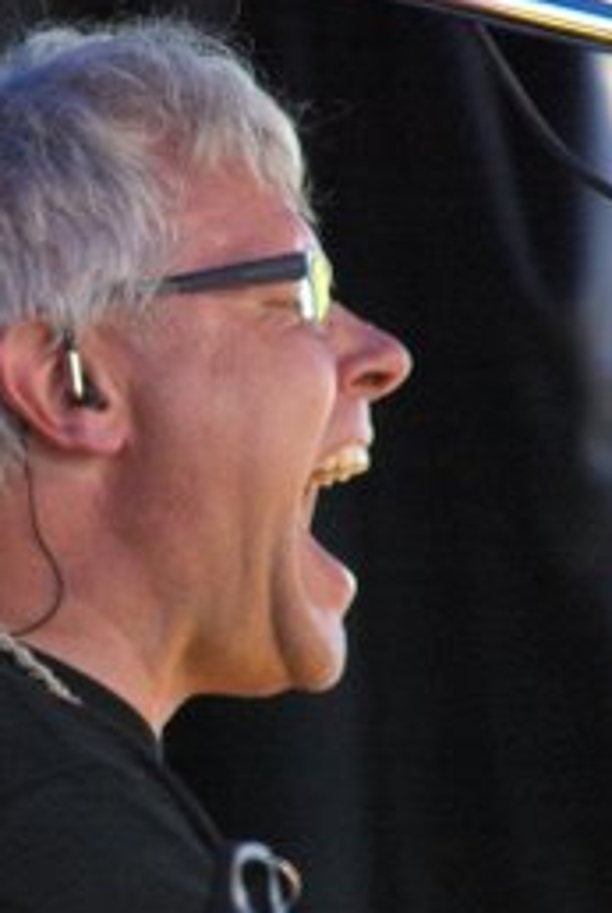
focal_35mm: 530
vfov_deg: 3.9
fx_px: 13460
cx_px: 145
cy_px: 552
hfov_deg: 2.6
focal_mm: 190
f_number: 5.6
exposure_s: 1/250
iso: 1600
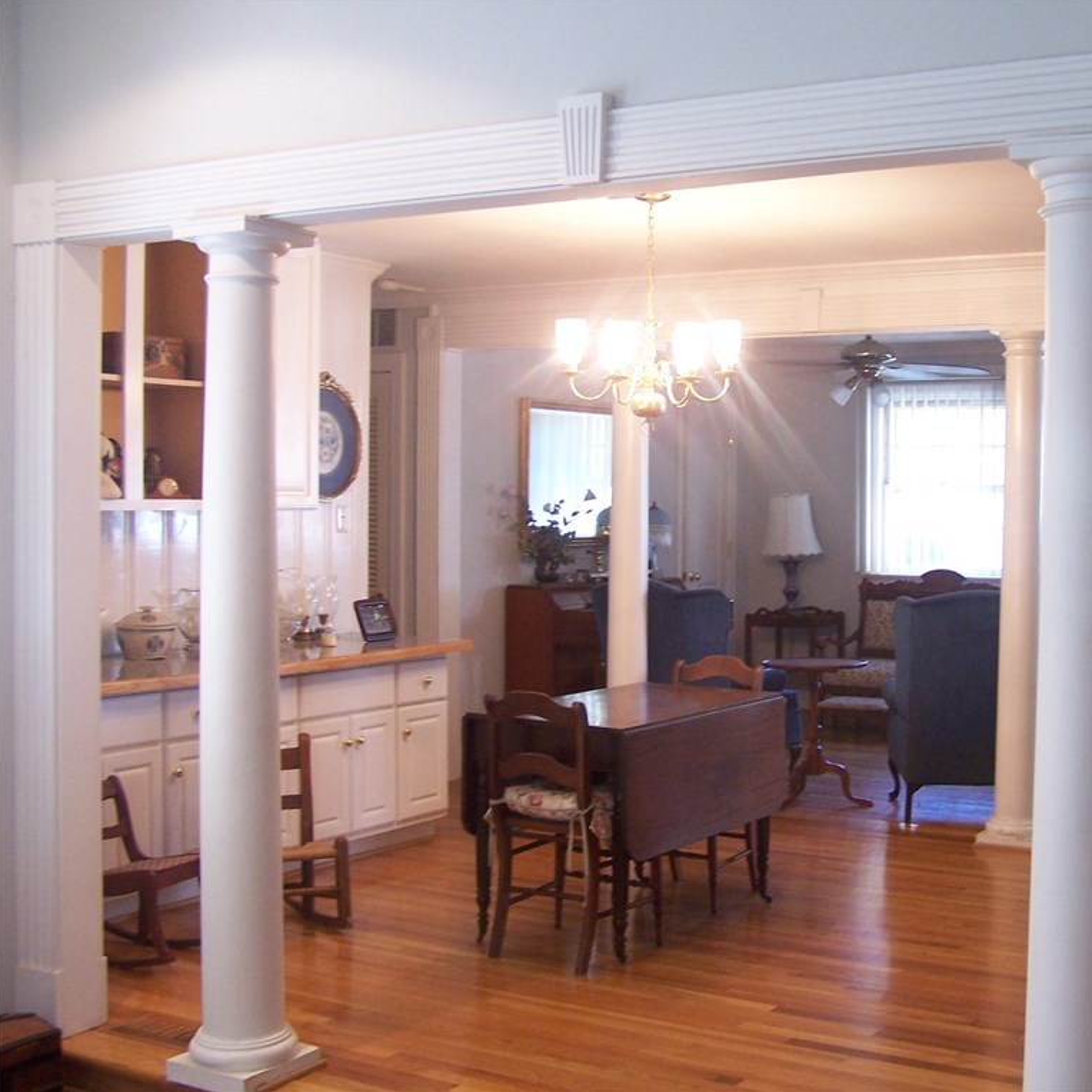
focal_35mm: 45
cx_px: 726
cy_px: 545
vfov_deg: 37.6
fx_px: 1606
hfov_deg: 37.2
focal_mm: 6.3
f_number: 2.8
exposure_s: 1/15
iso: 140
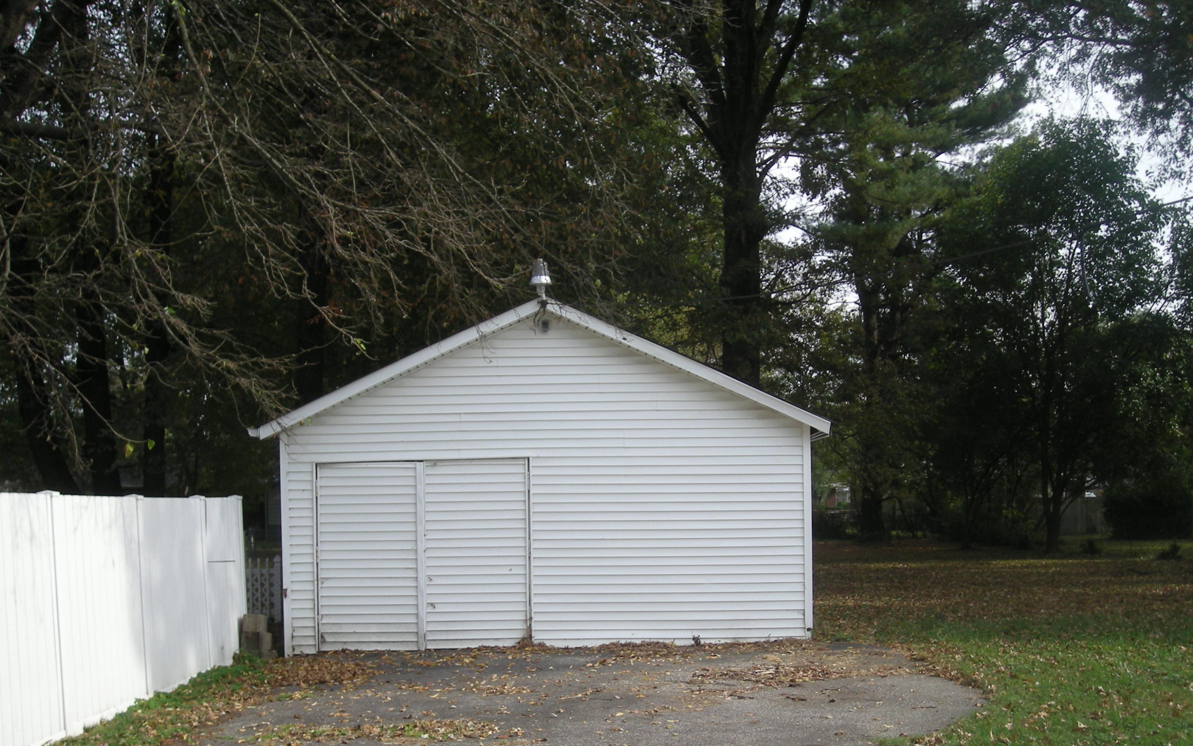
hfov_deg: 48.2
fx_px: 1333
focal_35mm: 41
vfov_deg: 31.0
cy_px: 489
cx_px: 645
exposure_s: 1/136
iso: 50
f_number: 5.7
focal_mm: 5.7
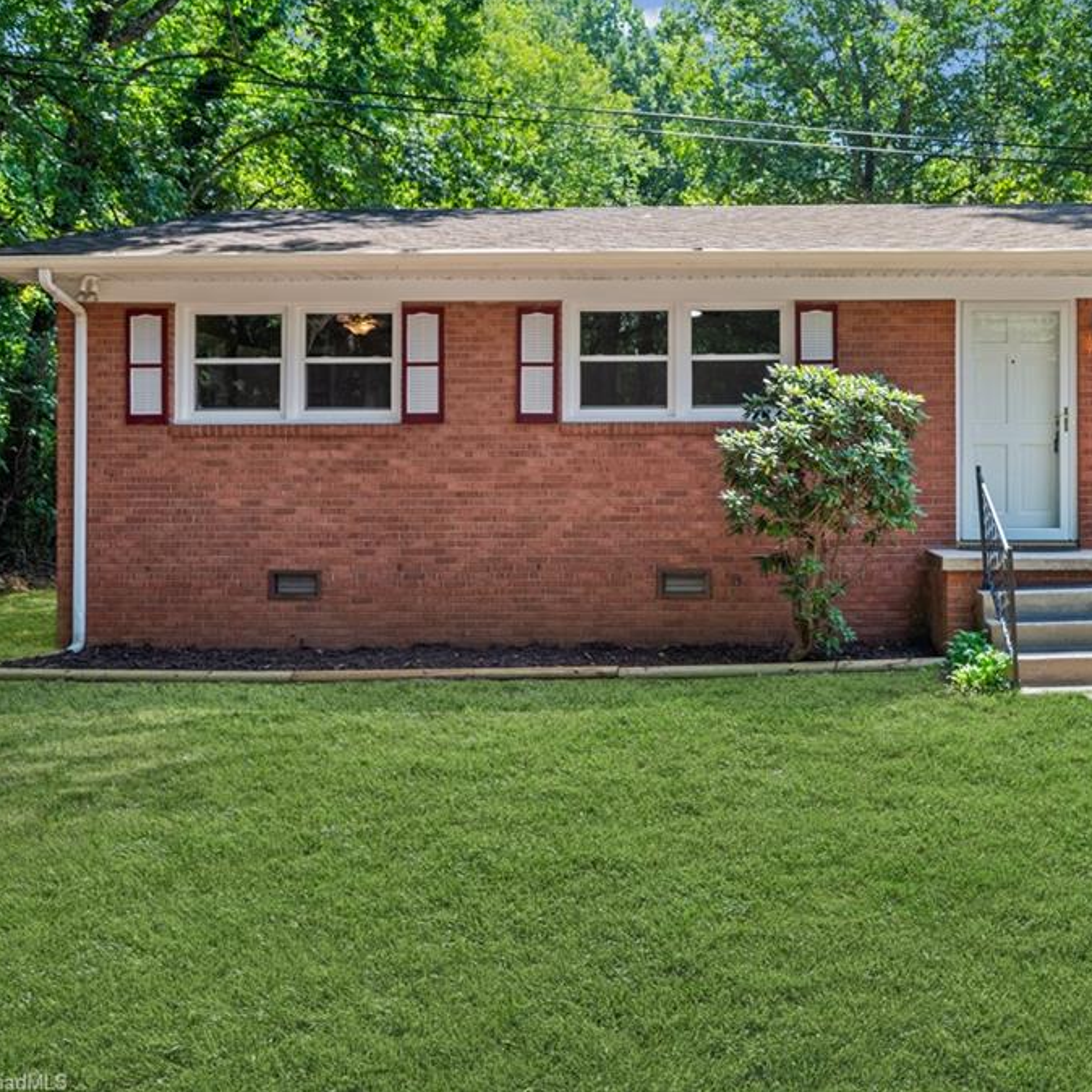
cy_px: 544
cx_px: 787
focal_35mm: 32
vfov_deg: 51.6
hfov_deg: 50.0
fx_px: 1129
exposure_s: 1/250
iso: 400
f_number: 7.1
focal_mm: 24.5
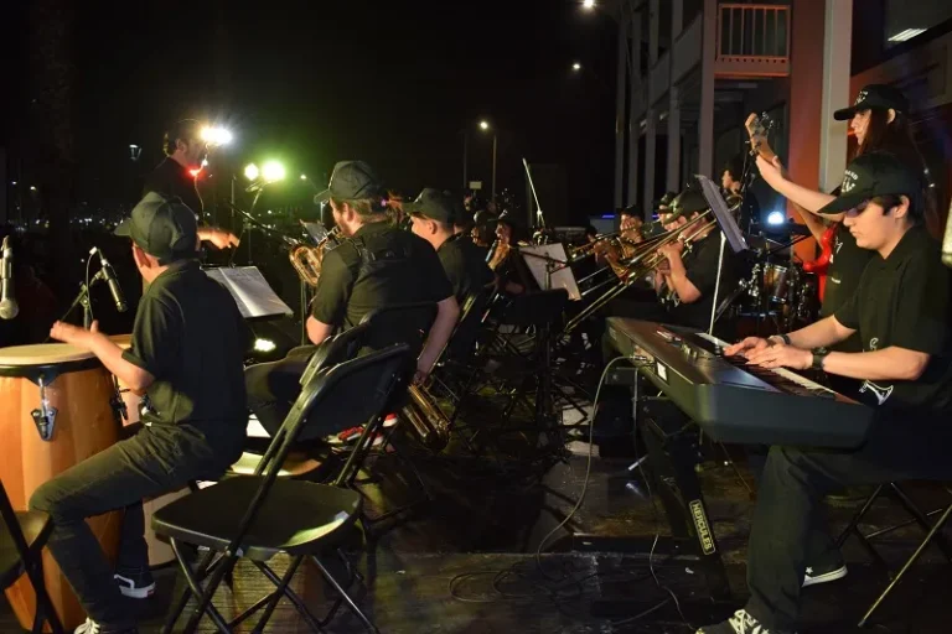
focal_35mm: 32
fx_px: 833
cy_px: 317
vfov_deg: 41.7
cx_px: 476
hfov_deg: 59.5
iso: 800
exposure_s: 1/80
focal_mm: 21
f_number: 4.5
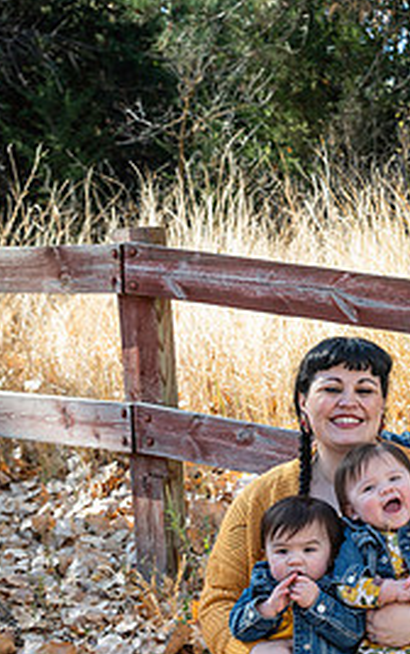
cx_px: 349
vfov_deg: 24.8
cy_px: 532
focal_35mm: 82
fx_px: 1463
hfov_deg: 15.8
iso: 100
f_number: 5
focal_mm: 48
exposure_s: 1/125
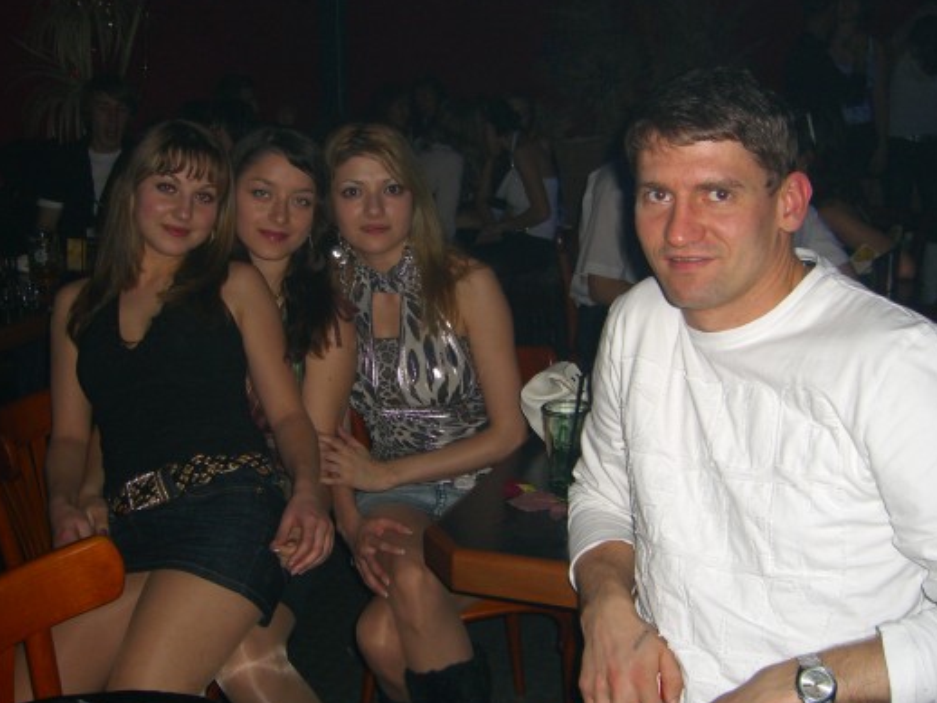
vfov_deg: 32.9
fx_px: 1192
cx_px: 449
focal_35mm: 44
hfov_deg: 42.9
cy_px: 354
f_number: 2.8
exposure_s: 1/60
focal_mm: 7.9
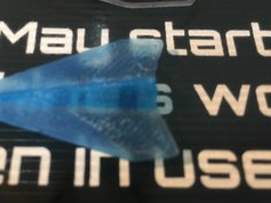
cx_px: 102
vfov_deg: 29.2
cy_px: 49
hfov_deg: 38.6
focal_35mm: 49
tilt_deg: -56.1
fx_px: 384
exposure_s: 1/30
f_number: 2.2
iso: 100
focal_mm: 4.15
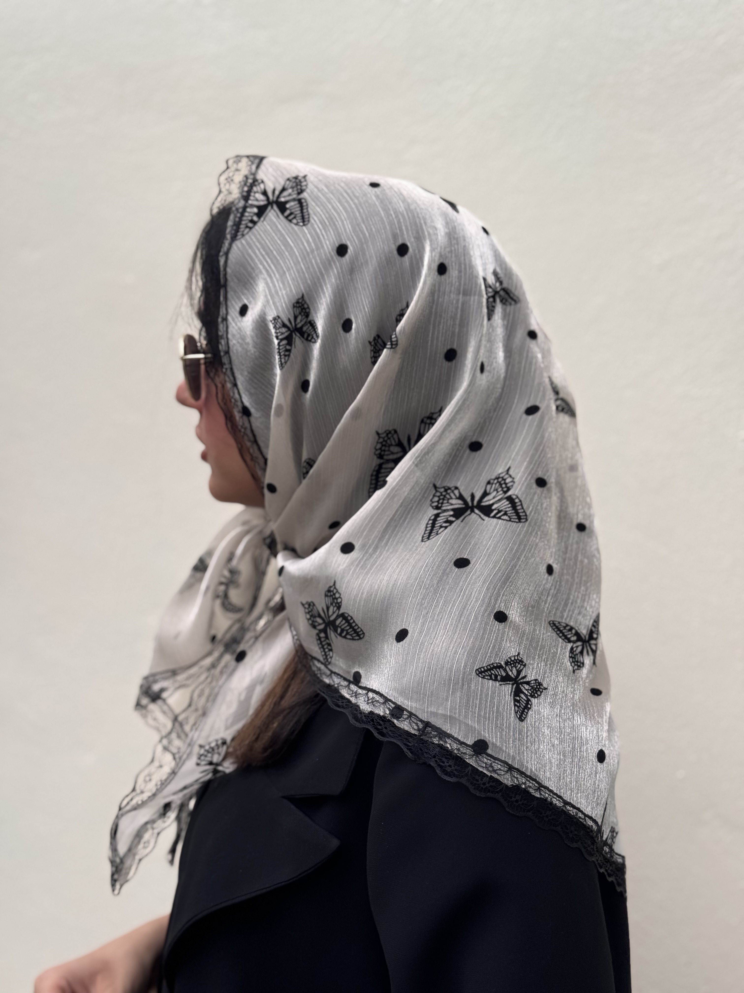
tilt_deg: -2.1
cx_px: 372
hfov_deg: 30.3
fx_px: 1376
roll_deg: -0.9
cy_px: 496
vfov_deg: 39.7
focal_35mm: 48
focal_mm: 6.76
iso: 64
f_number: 1.78
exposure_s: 1/481
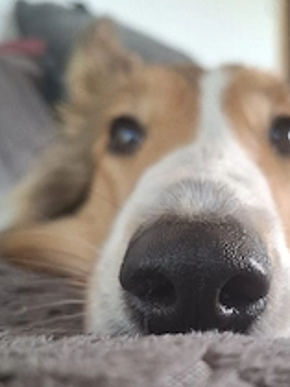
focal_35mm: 44
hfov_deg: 32.3
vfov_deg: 41.8
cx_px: 216
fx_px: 491
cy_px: 285
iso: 160
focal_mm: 5.54
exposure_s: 1/50
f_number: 1.8
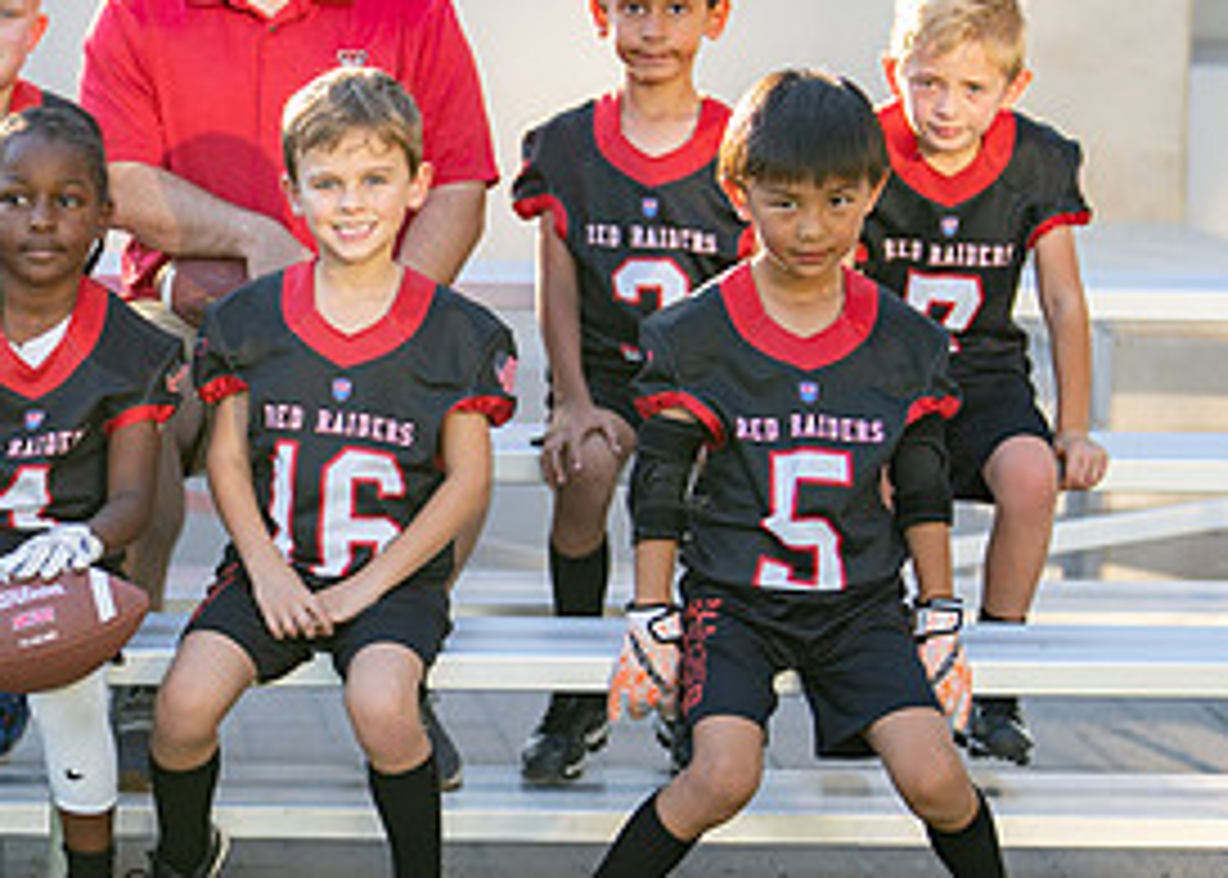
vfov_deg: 11.0
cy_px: 536
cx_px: 207
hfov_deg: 15.2
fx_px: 4569
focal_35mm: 131
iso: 100
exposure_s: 1/1000
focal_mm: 50
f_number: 1.2
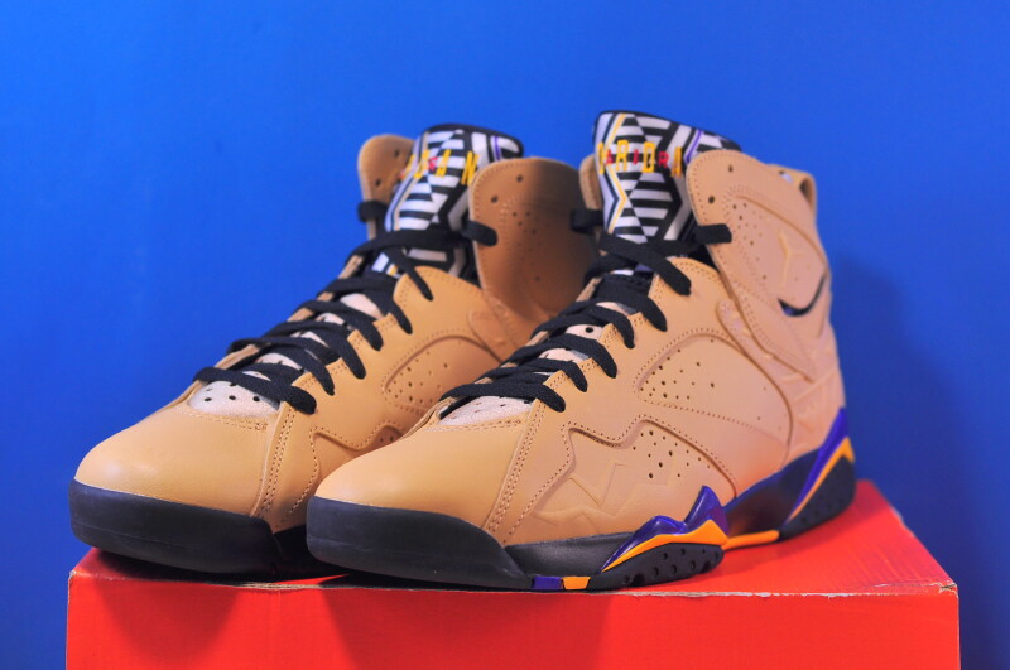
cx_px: 505
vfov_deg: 18.1
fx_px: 2101
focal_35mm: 75
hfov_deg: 27.0
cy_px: 335
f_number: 3.2
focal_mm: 50
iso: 250
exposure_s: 1/250
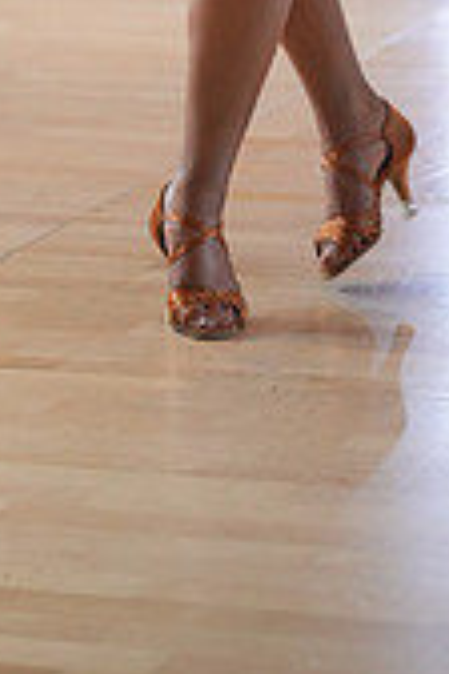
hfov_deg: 6.5
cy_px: -477
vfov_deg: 9.4
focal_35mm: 211
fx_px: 3947
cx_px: 166
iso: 1600
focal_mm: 61
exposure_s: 1/500
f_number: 2
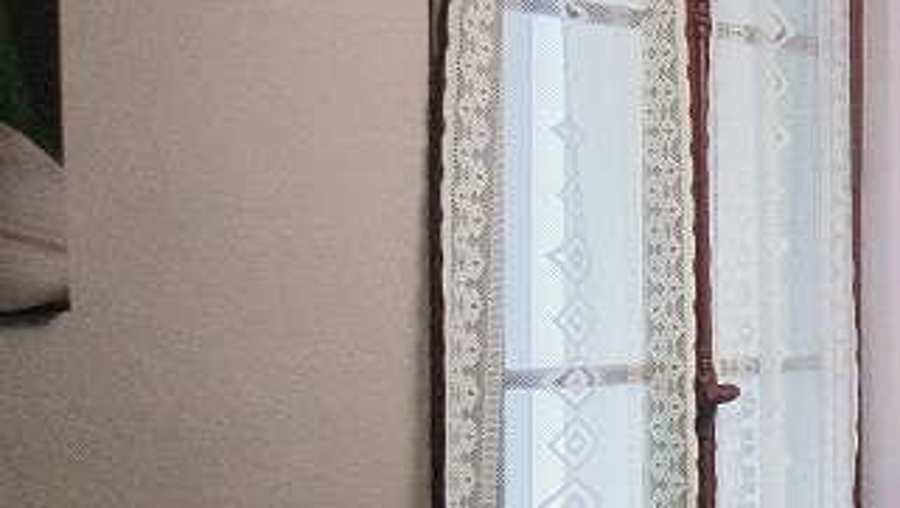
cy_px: 258
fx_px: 1313
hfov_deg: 28.4
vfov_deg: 21.9
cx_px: 1263
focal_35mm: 55
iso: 250
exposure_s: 1/100
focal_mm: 10
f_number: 3.5
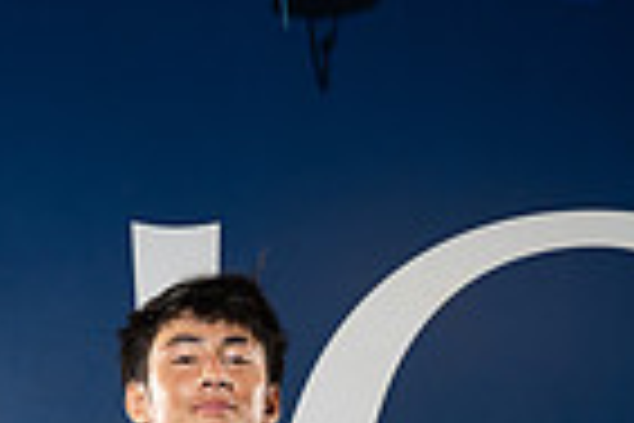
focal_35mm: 102
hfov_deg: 19.9
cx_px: 184
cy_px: 972
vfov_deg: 11.4
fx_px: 1796
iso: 800
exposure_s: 1/250
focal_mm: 32
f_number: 8
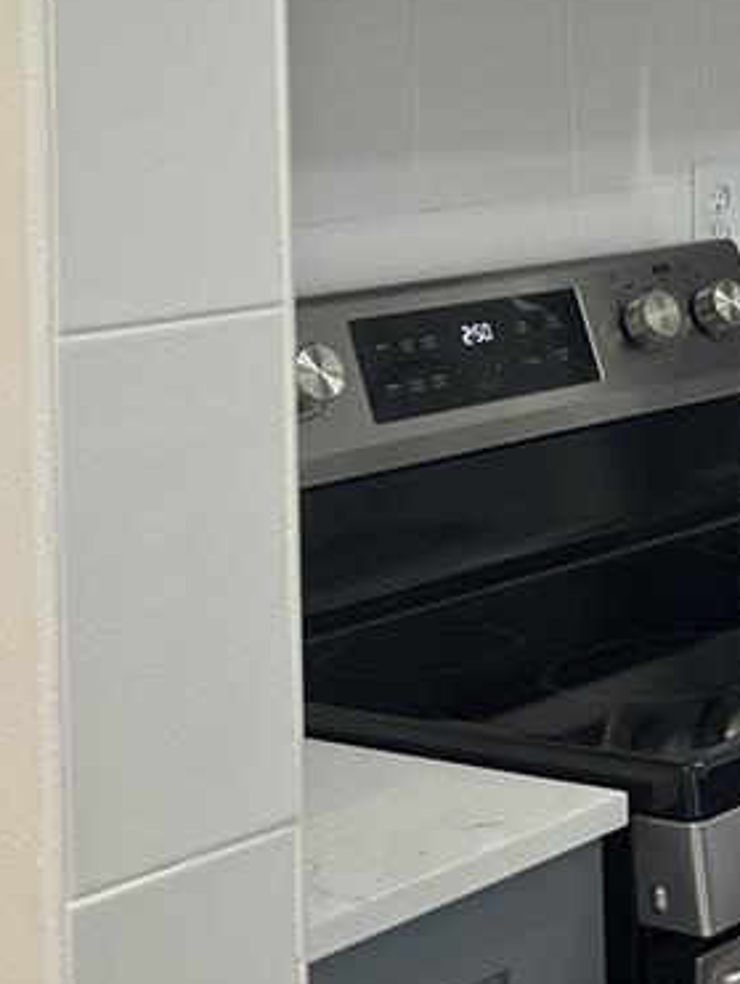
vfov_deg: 22.2
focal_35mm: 84
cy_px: -40
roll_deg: +1.9
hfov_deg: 16.1
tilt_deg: +2.5
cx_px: 1103
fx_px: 2390
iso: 64
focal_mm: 5.7
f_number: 1.5
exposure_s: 1/120
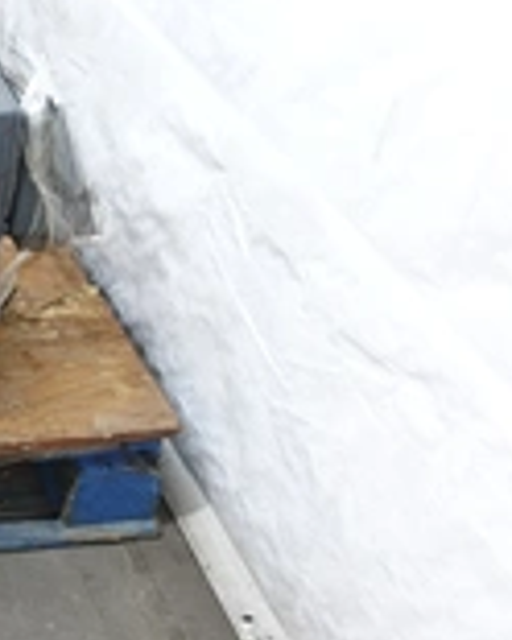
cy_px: 209
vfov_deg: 32.2
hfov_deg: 21.7
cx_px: -268
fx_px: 1099
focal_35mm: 58
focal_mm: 8.8
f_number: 1.8
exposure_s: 1/30
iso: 400
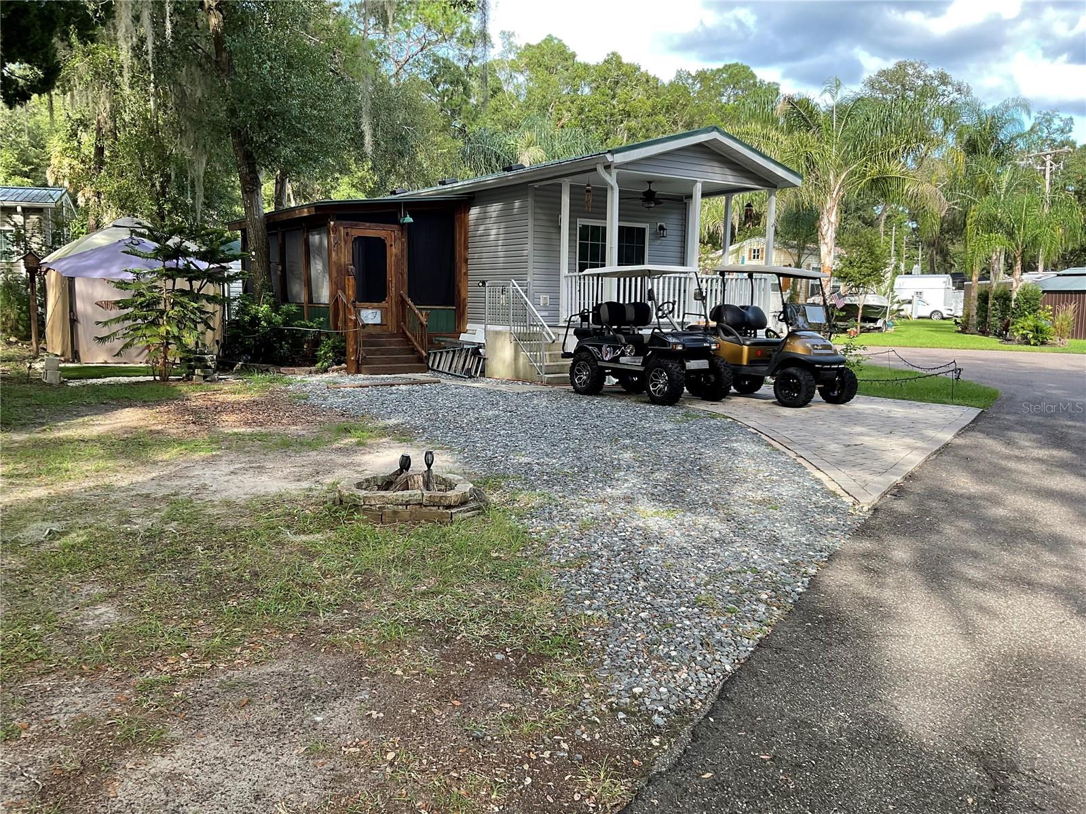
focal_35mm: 29
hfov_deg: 61.7
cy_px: 407
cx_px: 543
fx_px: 910
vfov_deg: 48.2
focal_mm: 3
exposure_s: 1/135
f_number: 1.8
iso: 16
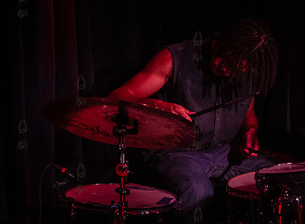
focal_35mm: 76
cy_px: 138
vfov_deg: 19.1
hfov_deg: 25.6
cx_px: 221
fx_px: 664
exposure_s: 1/400
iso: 8000
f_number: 3.2
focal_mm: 40
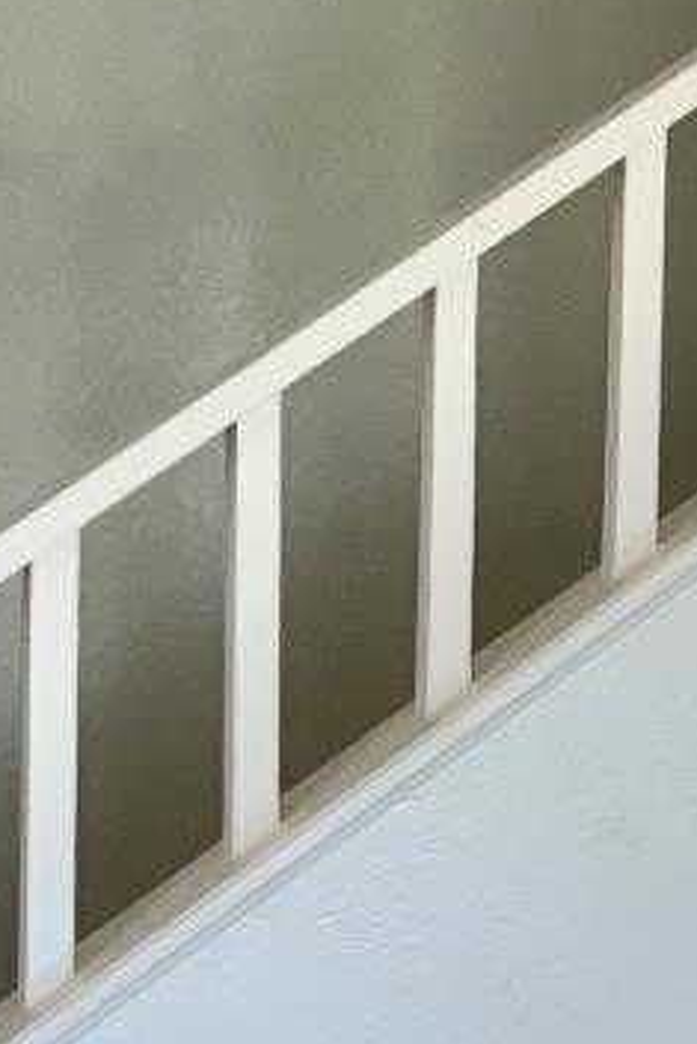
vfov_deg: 13.4
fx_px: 4439
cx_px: 2002
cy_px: 528
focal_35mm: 153
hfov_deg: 7.9
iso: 20
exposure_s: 1/100
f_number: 1.8
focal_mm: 3
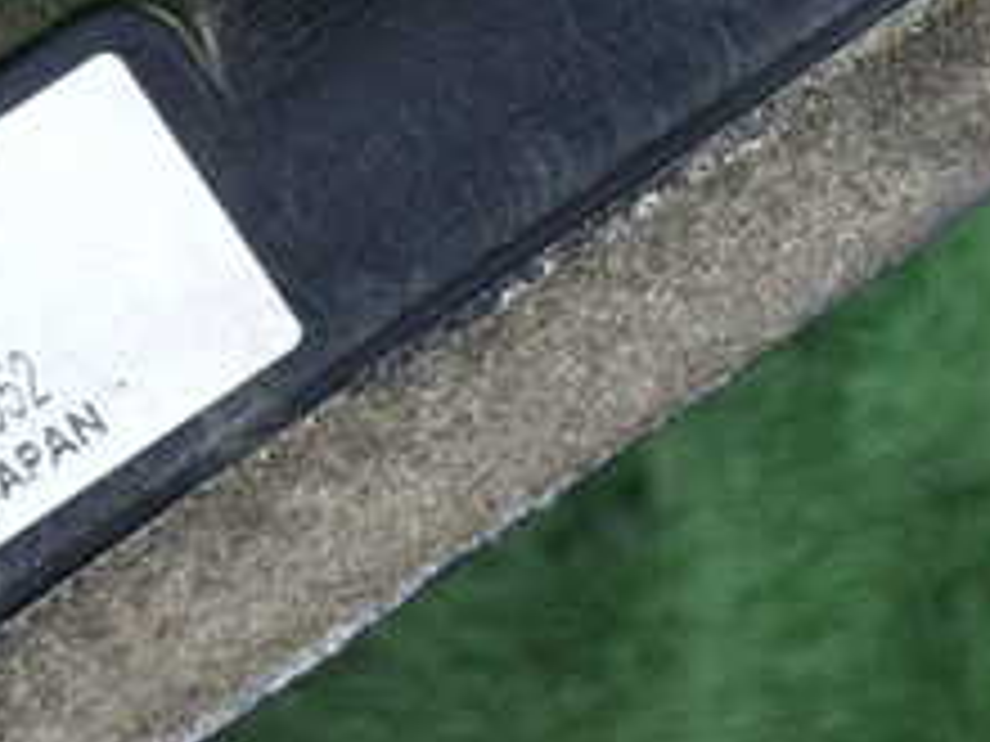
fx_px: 2803
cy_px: -112
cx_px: 598
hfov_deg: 20.0
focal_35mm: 98
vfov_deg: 14.7
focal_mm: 6.37
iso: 1000
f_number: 2.5
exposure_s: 1/125
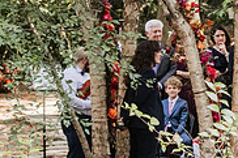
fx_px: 2067
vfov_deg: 4.4
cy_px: 93
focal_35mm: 313
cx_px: 344
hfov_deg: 6.5
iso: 2000
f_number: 5.6
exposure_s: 1/250
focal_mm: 98
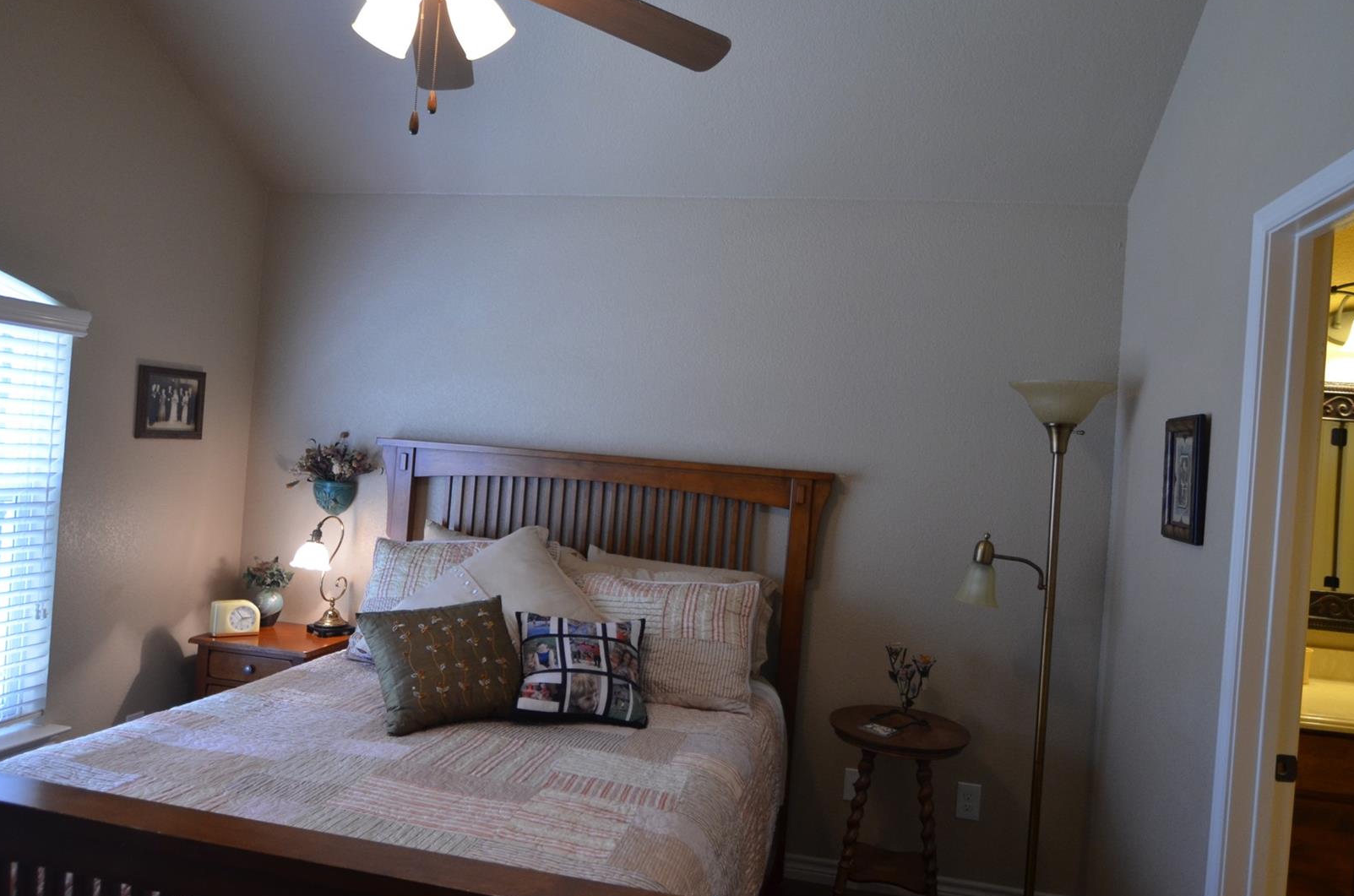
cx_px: 721
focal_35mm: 23
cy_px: 468
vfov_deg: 54.9
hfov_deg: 76.1
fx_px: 863
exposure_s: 1/60
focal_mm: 12
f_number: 4
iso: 500
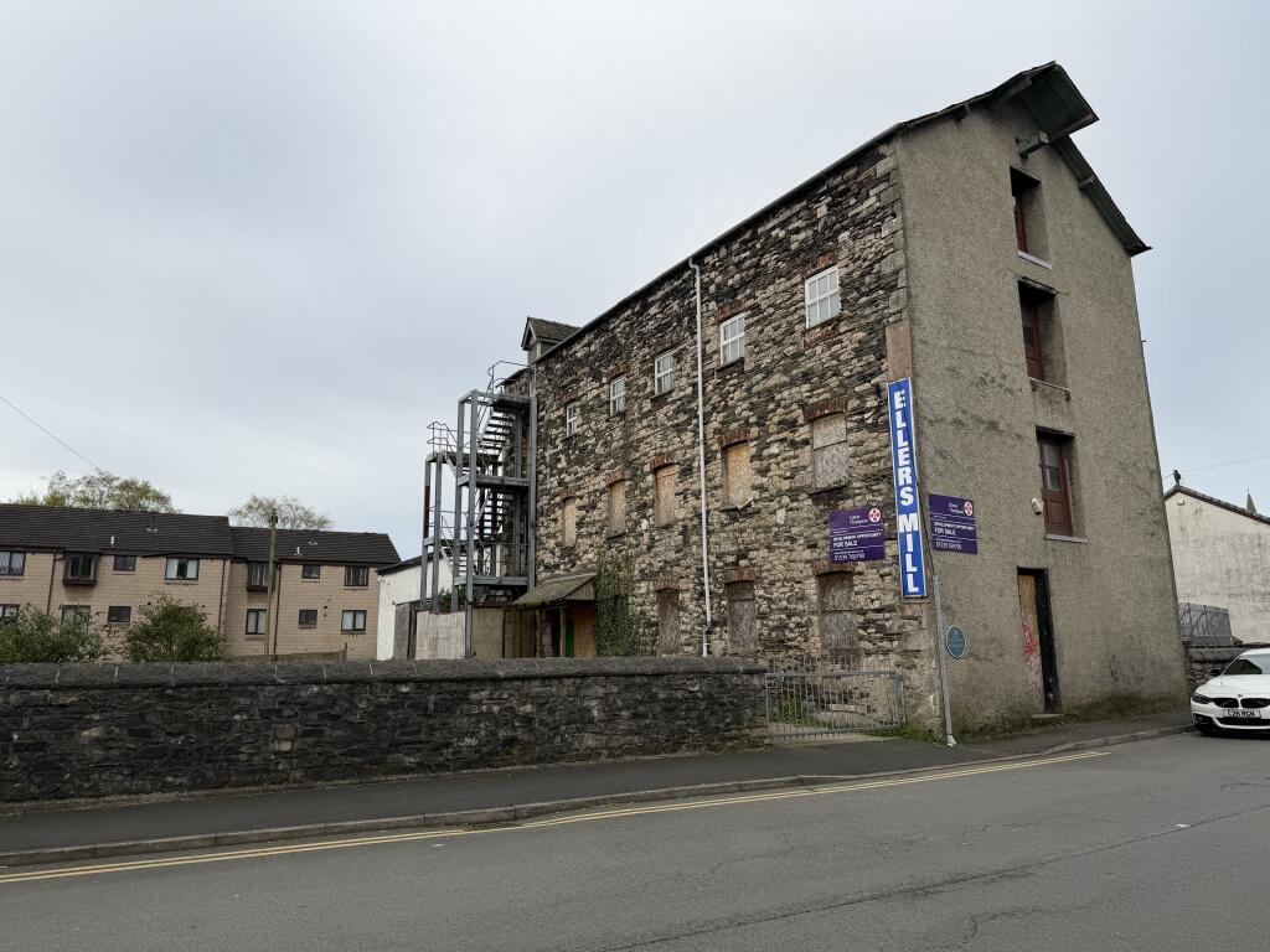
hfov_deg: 71.6
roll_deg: +1.2
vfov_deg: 56.8
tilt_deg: +12.3
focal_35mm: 24
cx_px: 635
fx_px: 881
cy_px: 476
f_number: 1.78
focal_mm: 6.76
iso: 80
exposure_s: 1/2801
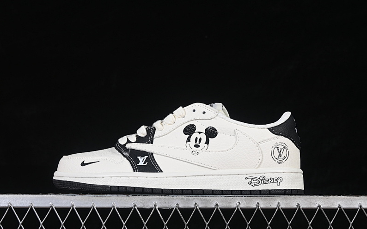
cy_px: 118
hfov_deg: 26.8
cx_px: 184
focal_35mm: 77
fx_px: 770
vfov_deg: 16.9
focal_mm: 50
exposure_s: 1/80
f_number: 8
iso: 160
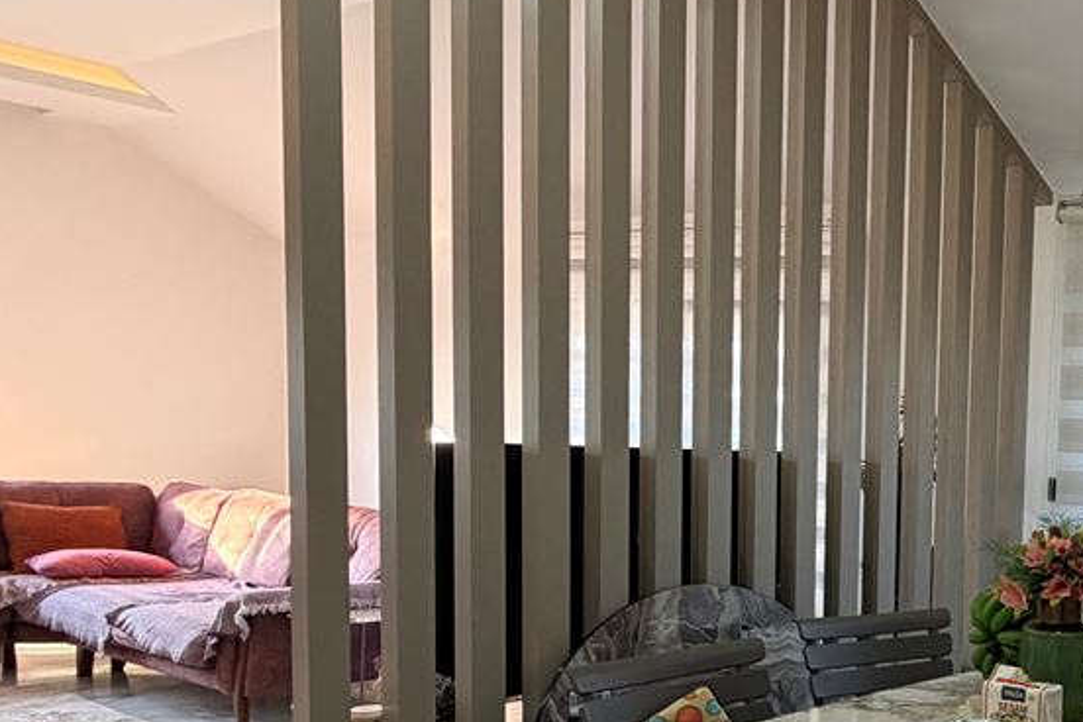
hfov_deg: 38.4
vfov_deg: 34.4
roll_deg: -3.6
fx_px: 1143
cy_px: 530
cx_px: 1283
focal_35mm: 38
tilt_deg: -4.3
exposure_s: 1/121
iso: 200
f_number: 2.2
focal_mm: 2.22
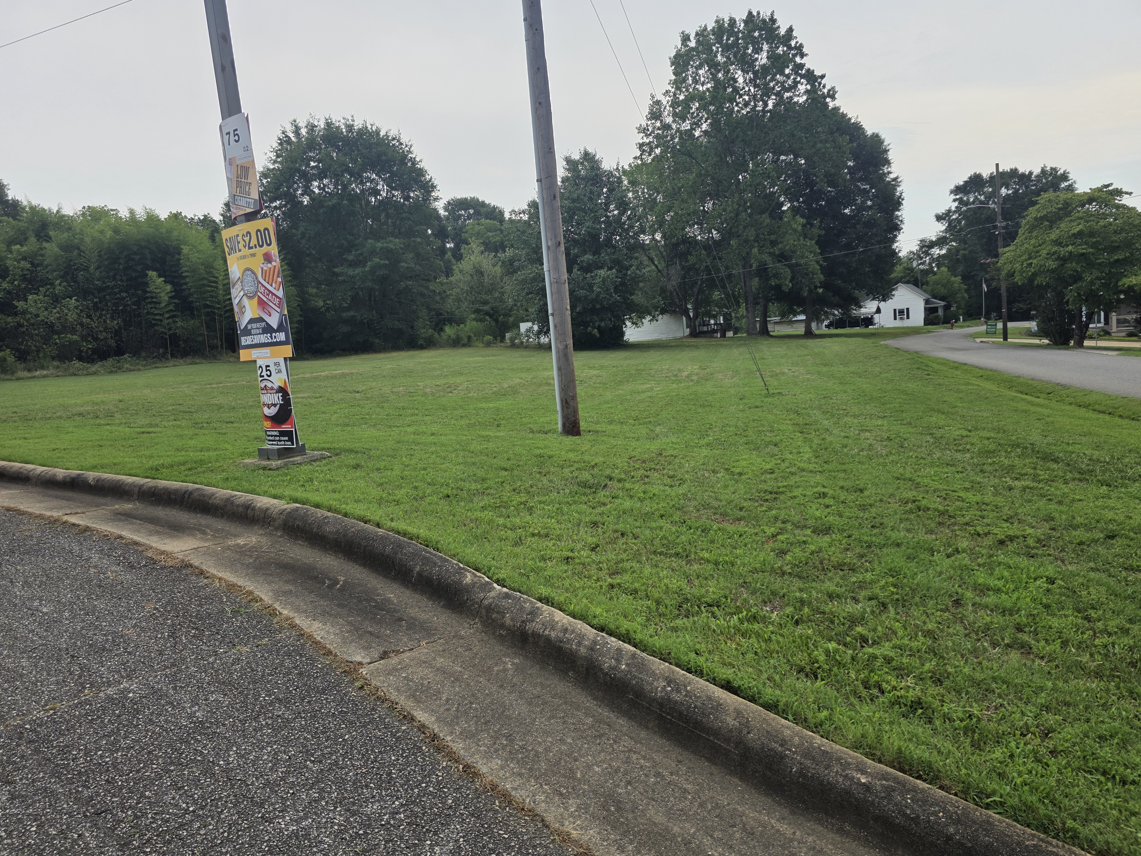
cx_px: 570
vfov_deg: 58.9
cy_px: 428
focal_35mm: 23
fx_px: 758
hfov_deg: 73.9
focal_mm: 6.3
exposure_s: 1/2038
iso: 80
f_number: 1.7
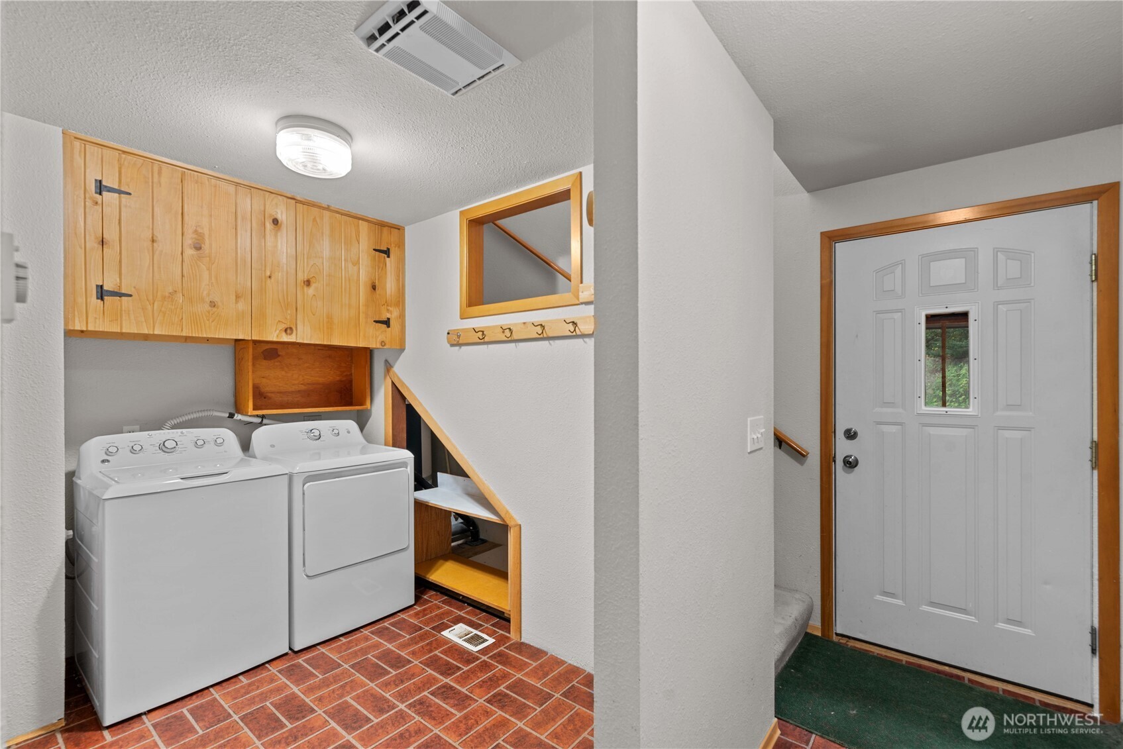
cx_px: 562
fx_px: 468
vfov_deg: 77.4
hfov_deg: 100.4
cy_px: 374
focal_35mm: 15
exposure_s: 1
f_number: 7.1
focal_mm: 15
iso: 200
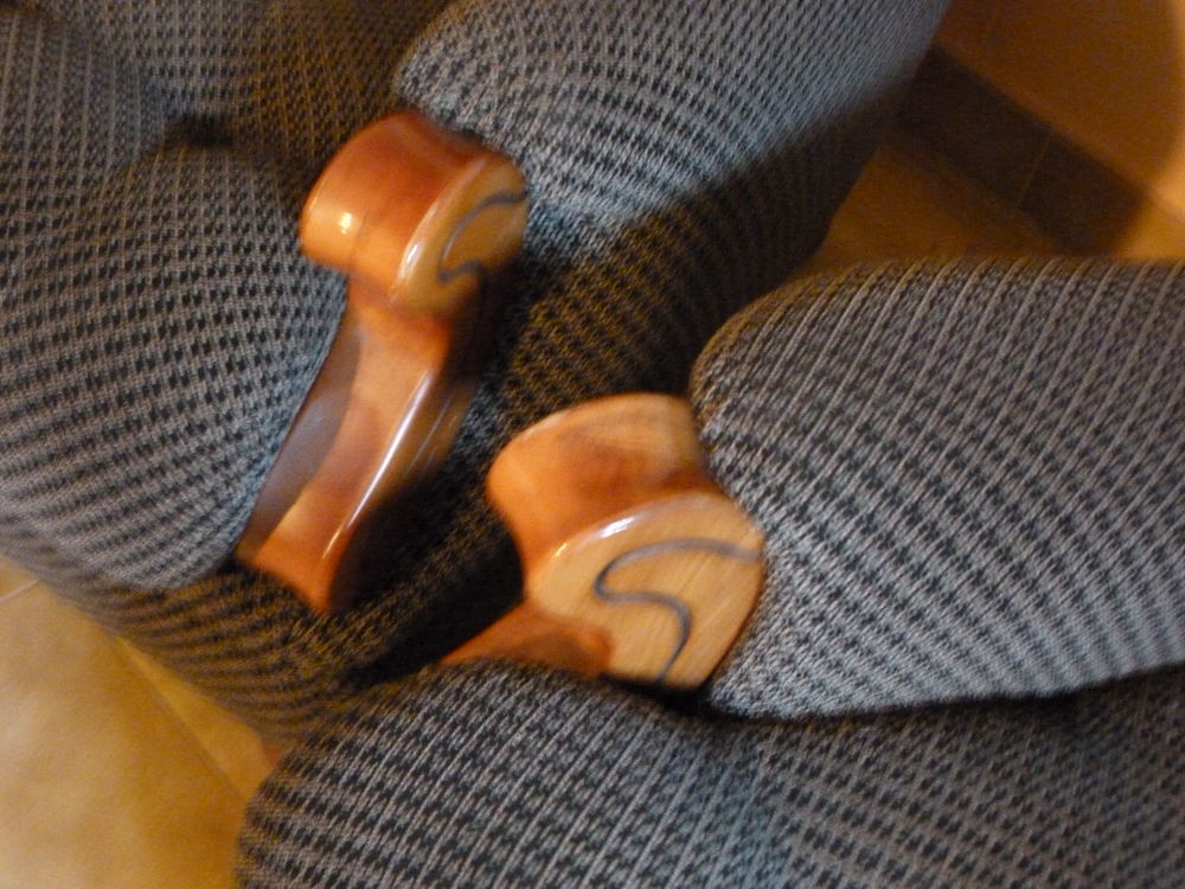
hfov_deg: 41.2
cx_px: 592
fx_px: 1575
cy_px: 444
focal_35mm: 46
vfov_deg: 31.5
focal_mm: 8.3
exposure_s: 1/8
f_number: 3.2
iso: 1250
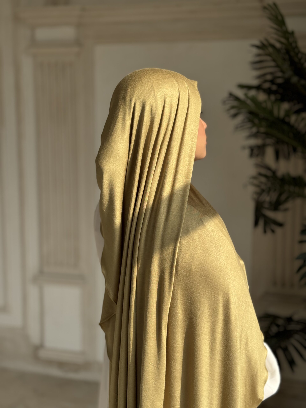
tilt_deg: -9.0
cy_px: 204
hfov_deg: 30.3
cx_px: 153
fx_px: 566
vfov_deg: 39.7
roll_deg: -0.2
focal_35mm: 48
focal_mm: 6.76
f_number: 1.78
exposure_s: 1/2833
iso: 64
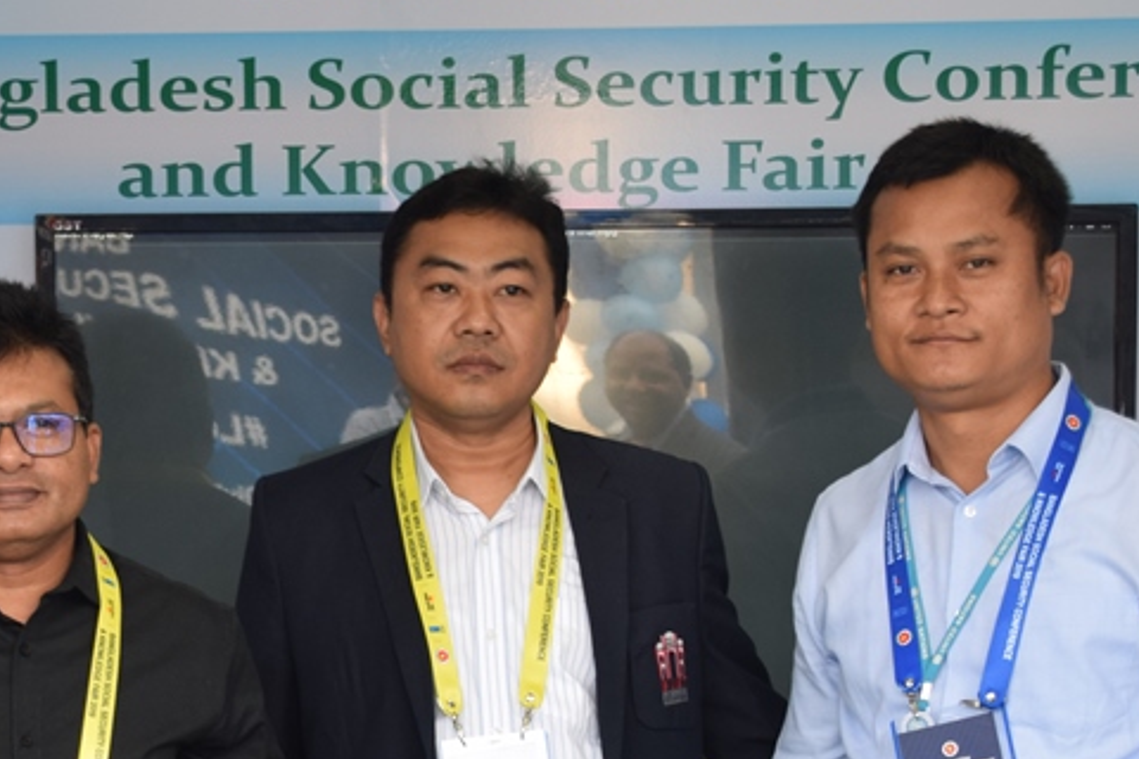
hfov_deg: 18.2
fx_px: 3545
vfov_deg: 12.1
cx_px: 373
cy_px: 710
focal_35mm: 112
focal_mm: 35
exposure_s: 1/80
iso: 400
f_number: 4.5
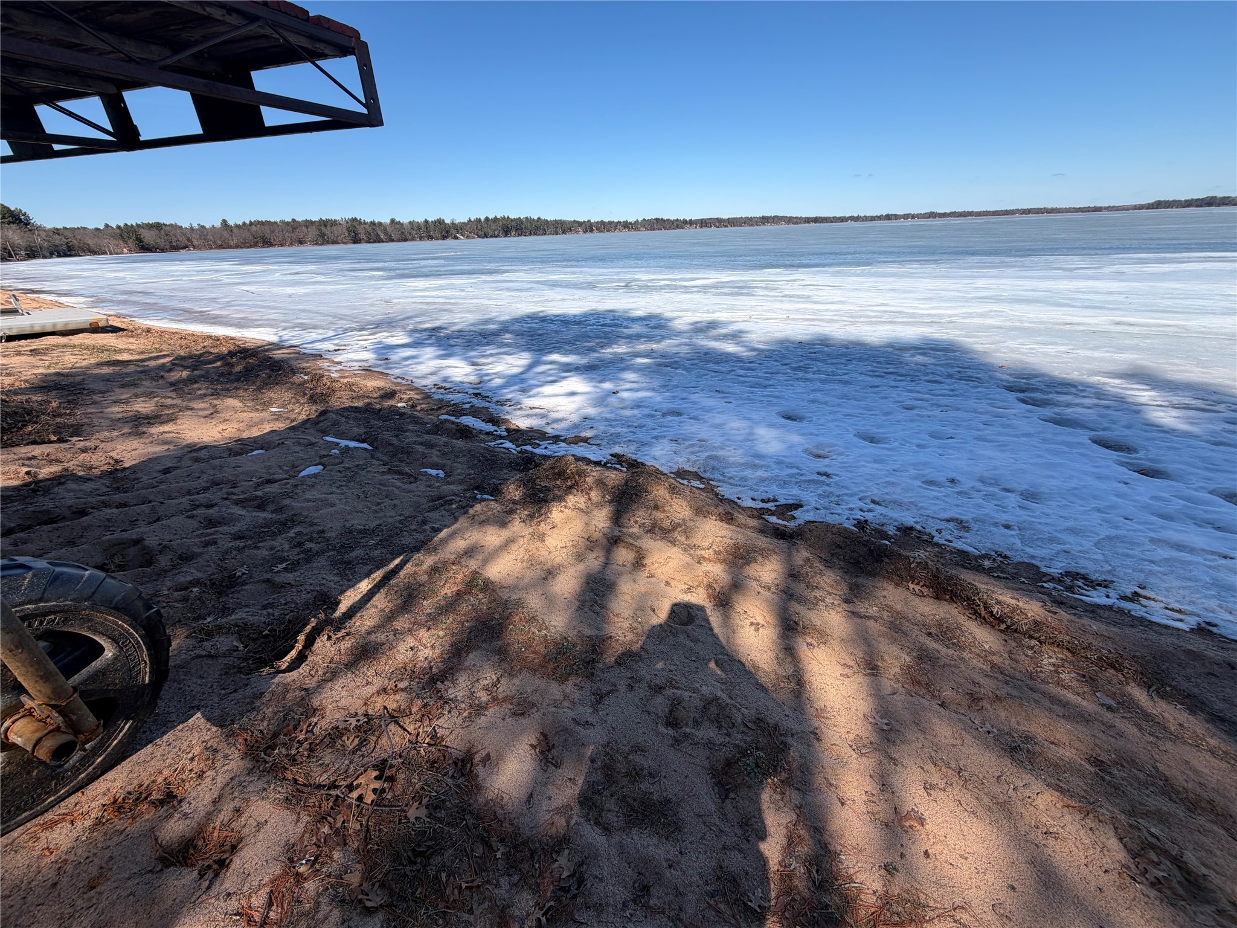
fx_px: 500
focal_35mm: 14
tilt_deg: -24.8
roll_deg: +1.1
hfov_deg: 102.1
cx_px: 618
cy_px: 464
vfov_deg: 85.7
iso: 25
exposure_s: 1/770
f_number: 2.2
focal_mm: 2.22
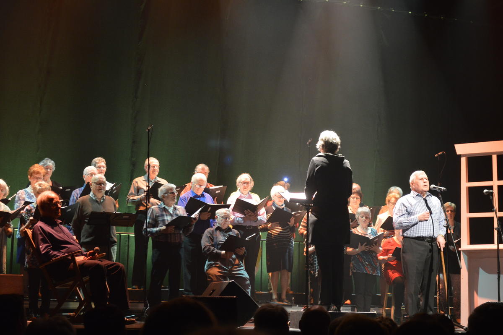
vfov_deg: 20.1
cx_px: 252
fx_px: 942
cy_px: 168
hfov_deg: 29.9
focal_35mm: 68
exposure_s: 1/15
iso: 900
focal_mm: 45
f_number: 5.3
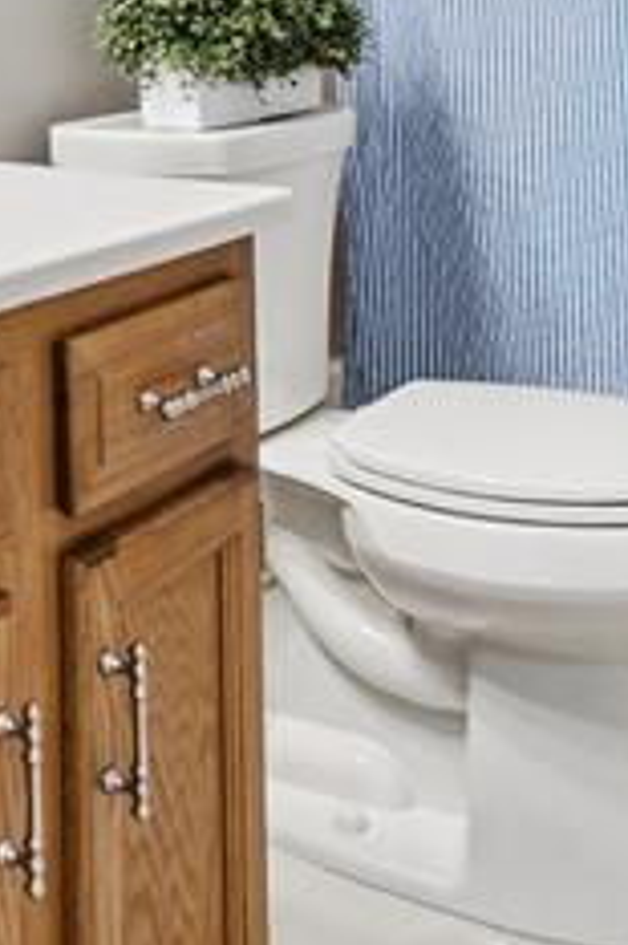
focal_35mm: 56
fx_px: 1467
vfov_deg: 31.4
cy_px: -114
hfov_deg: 23.7
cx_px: 93
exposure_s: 1/640
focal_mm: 17
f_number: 8
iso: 1600
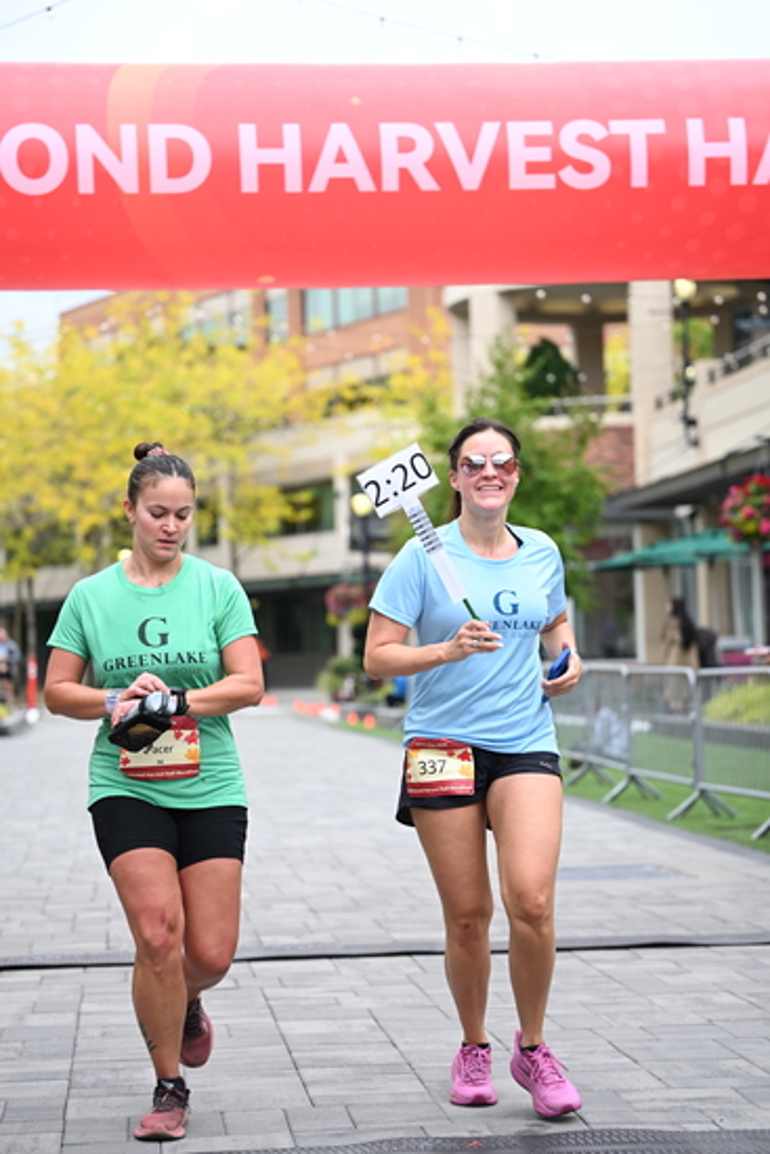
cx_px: 385
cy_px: 577
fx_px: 2501
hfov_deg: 17.5
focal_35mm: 78
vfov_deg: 26.0
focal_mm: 78
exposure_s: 1/2000
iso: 640
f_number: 2.8
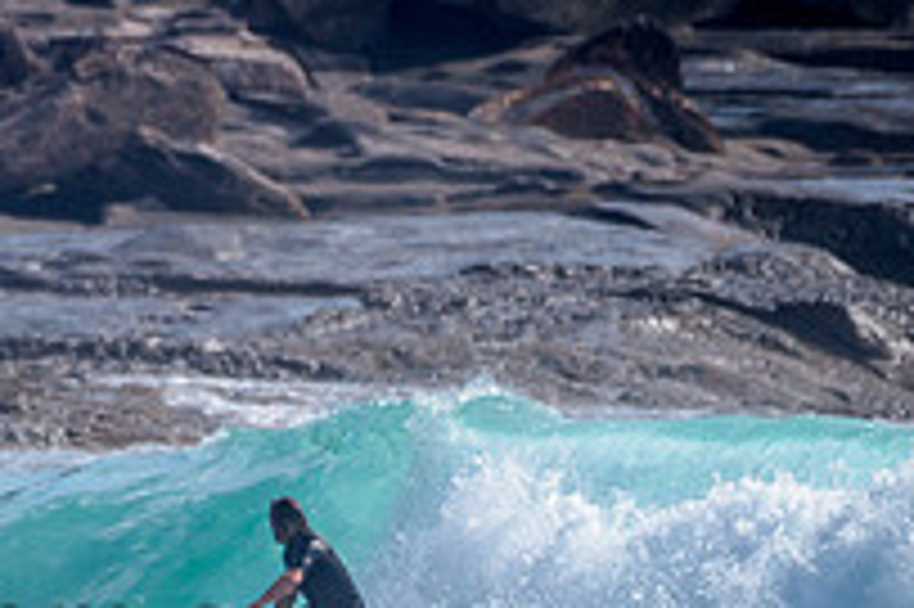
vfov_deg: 0.8
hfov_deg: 1.2
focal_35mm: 1753
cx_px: 124
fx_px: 44470
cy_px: 391
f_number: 5.6
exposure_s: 1/2000
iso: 140
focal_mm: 500
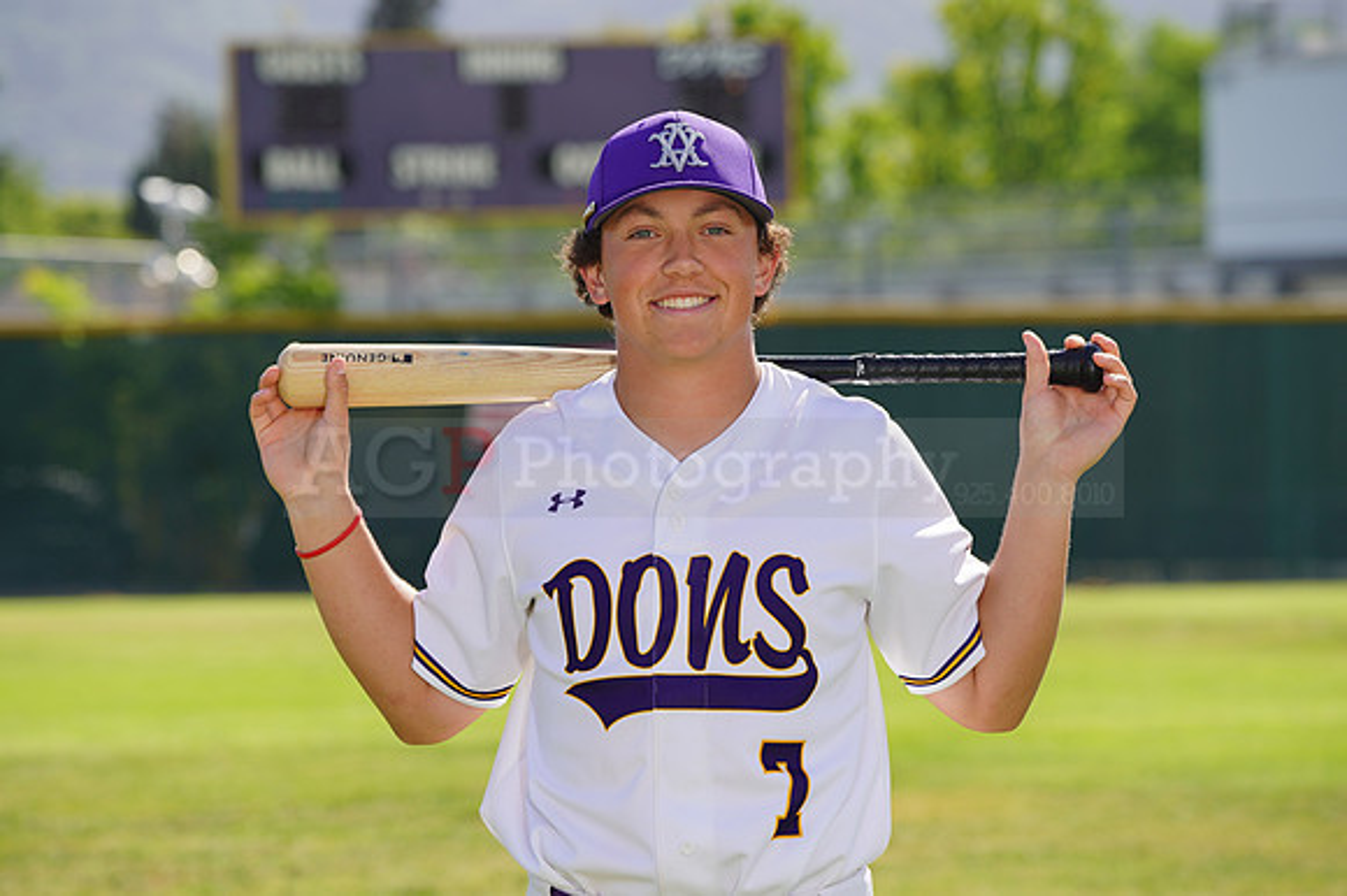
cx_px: 674
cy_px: 448
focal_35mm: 206
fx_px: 7703
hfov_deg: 10.0
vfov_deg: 6.7
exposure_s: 1/250
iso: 100
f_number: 8
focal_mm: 206
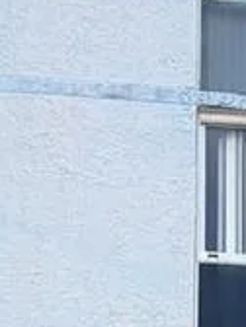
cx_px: 176
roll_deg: -0.4
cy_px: 675
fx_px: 948
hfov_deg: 14.7
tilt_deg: +13.2
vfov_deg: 15.3
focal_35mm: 100
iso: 50
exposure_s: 1/502
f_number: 2.2
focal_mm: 2.22
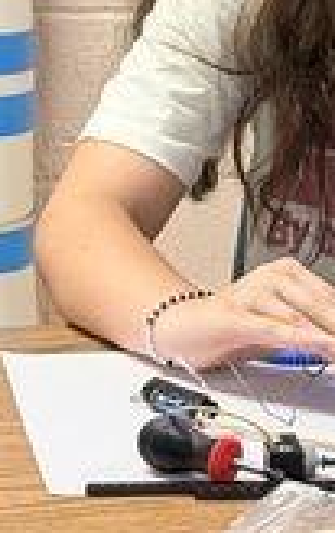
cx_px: 468
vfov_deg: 8.4
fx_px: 3610
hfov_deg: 5.3
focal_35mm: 248
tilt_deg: -9.2
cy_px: -20
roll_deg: +0.1
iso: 250
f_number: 1.78
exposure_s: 1/60
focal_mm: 6.76
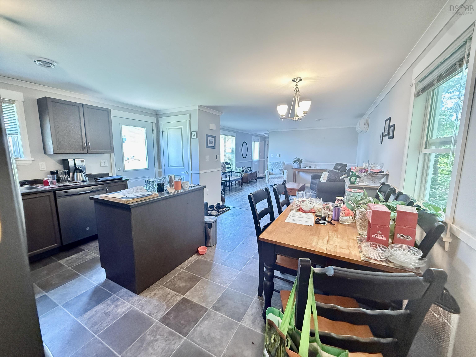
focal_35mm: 14
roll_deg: +0.0
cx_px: 238
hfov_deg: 102.1
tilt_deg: -7.0
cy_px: 178
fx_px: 193
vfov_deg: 85.7
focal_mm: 2.22
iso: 800
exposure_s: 1/60
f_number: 2.2
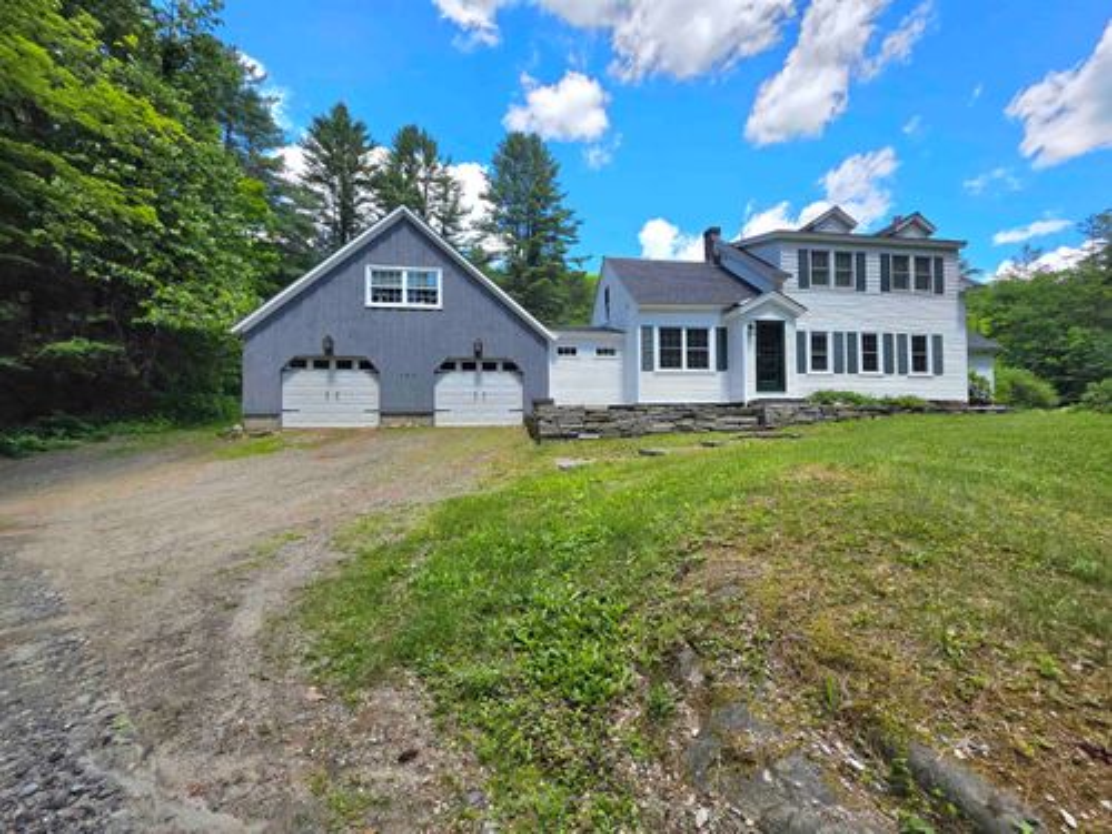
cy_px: 417
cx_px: 556
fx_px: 418
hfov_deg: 106.2
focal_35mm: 13
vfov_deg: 89.9
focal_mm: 2.2
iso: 40
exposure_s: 1/1111
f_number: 1.9
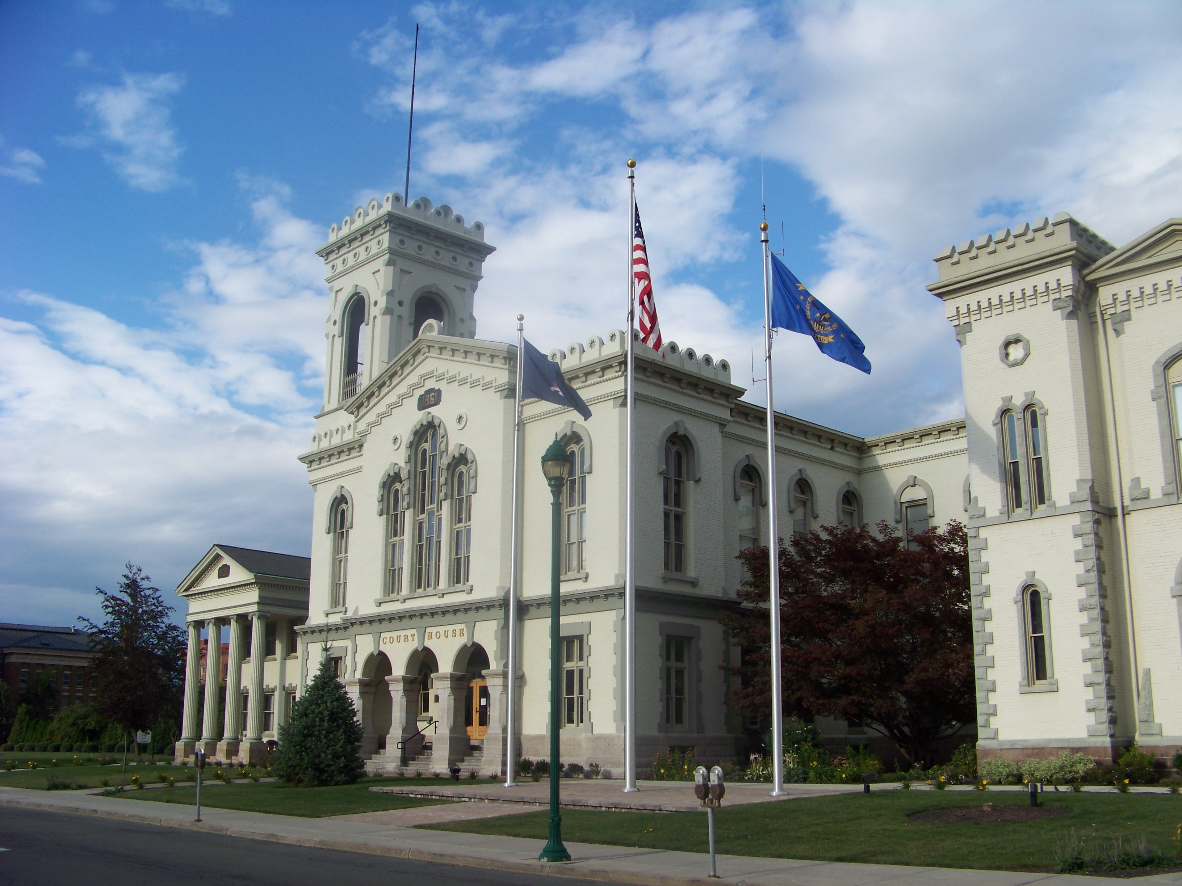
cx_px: 591
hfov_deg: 51.4
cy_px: 443
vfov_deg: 39.7
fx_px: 1229
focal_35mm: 36
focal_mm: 5.85
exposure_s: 1/640
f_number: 4
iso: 69
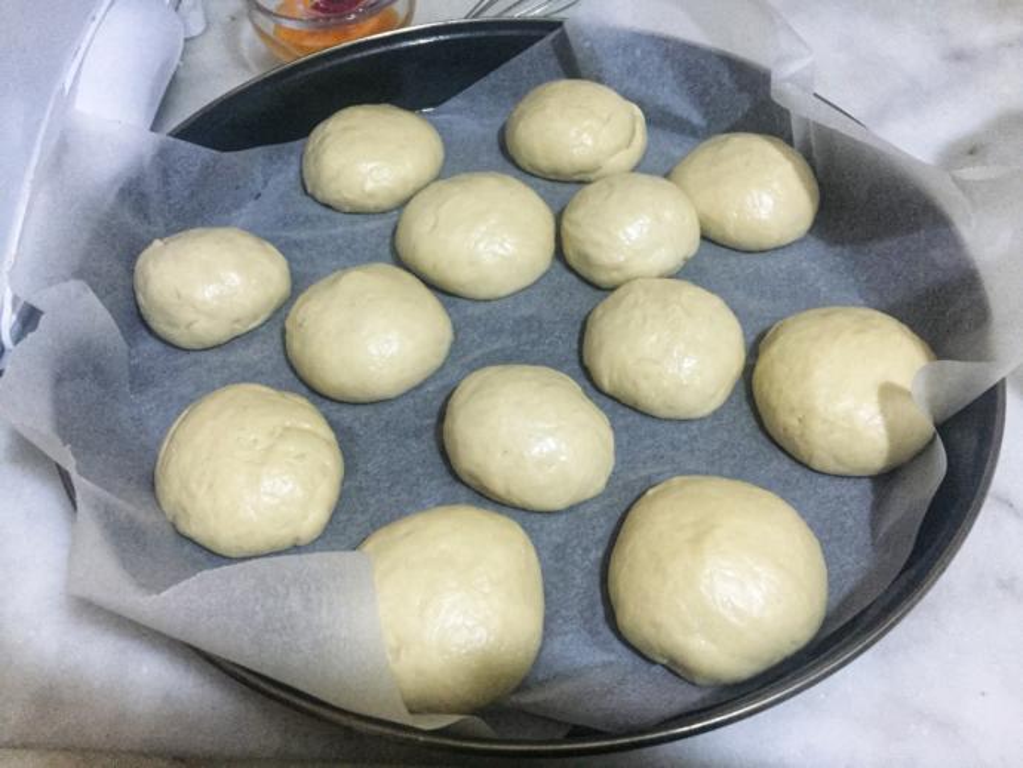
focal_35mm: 29
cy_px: 384
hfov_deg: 61.6
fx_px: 857
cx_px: 512
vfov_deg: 48.3
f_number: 2.2
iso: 320
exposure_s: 1/17
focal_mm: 4.15
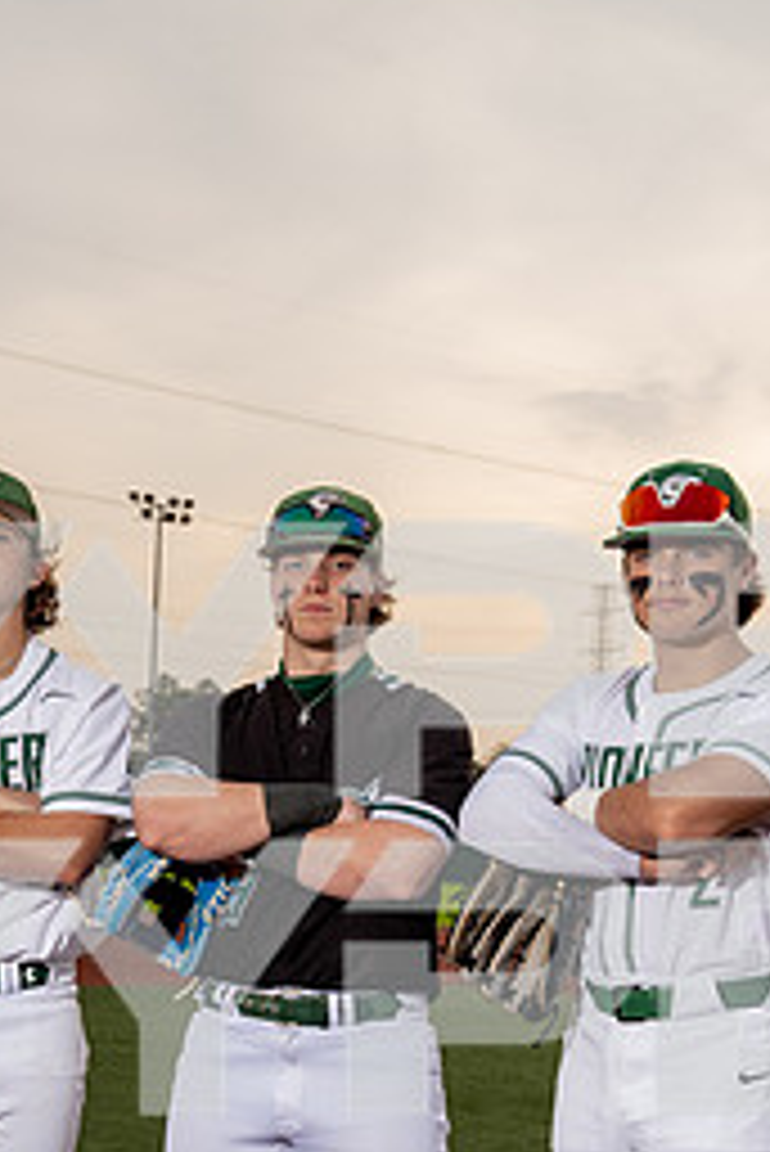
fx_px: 1858
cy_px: 981
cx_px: 293
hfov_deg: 23.4
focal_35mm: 58
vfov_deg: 33.1
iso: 250
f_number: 5.6
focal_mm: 33
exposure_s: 1/250
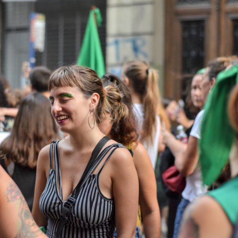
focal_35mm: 97
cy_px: 118
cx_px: 97
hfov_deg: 17.9
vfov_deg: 17.9
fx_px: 755
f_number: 2.2
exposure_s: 1/200
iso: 640
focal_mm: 50
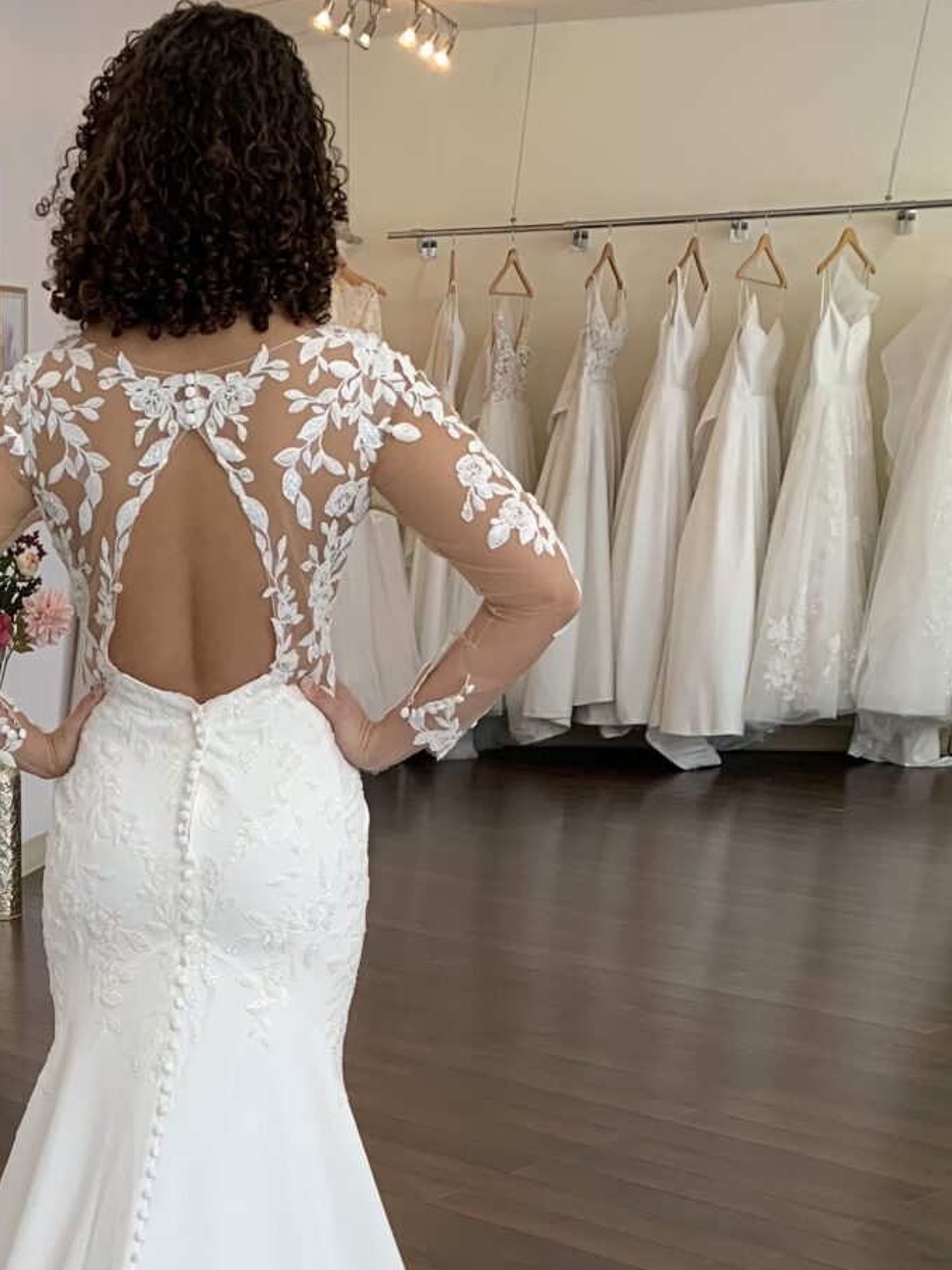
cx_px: -58
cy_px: 1404
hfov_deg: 23.5
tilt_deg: -22.6
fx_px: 2164
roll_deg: +2.0
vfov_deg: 29.4
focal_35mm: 59
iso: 50
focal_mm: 4.25
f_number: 1.8
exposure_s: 1/120
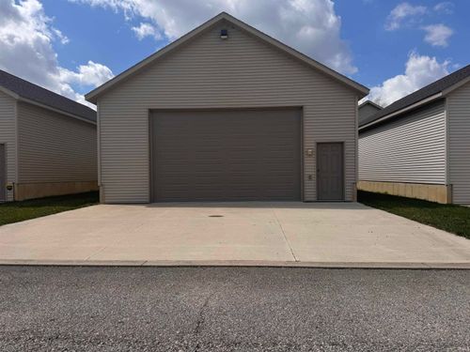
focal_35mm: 24
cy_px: 176
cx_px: 235
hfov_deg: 71.6
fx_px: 326
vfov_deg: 56.8
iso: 80
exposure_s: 1/7937
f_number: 1.78
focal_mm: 6.76
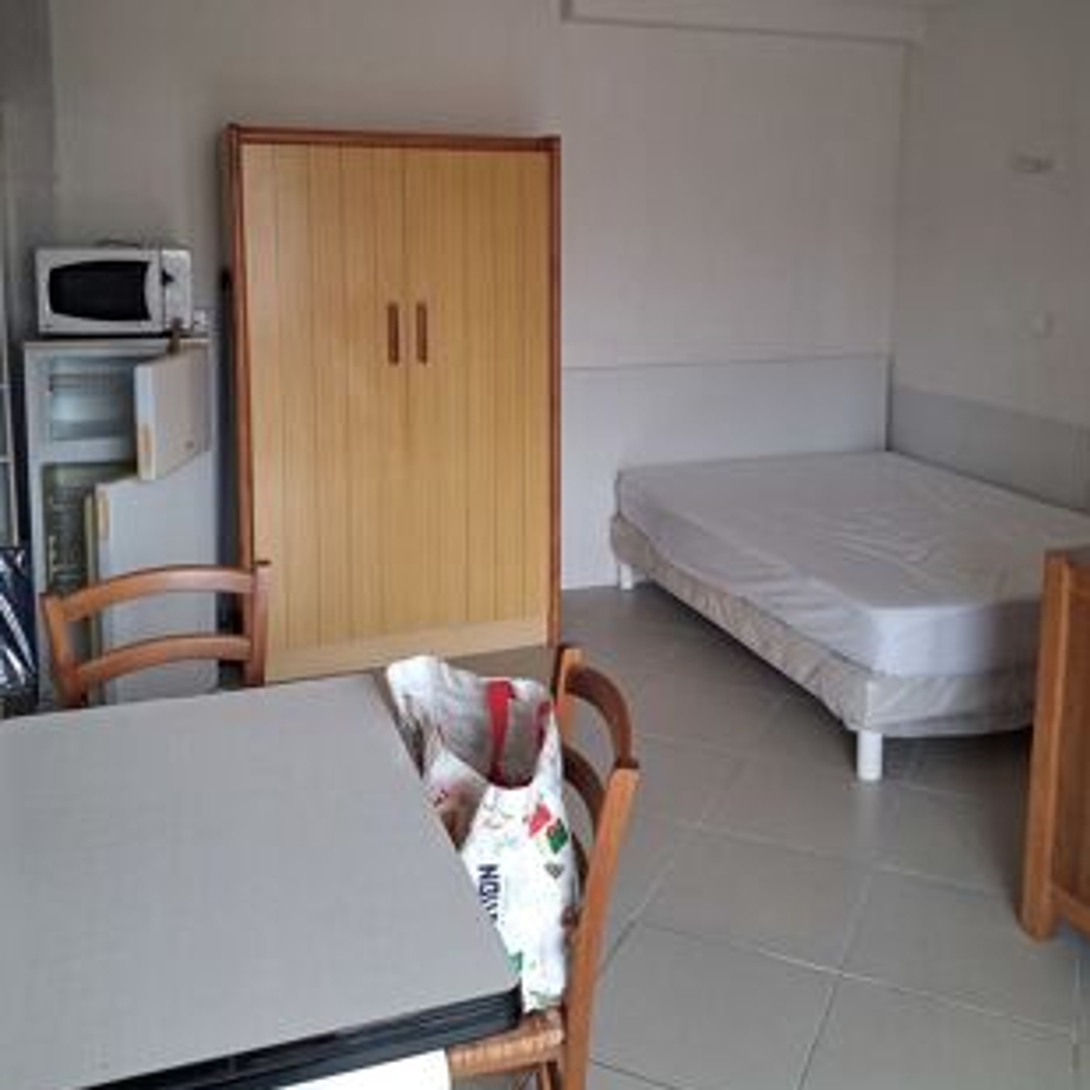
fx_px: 1176
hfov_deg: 49.7
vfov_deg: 48.8
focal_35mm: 33
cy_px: 358
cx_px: 561
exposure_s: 1/120
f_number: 1.8
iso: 250
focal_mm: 4
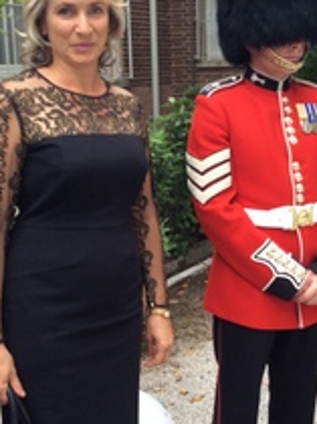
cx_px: 202
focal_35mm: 55
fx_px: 673
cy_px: 174
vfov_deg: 34.9
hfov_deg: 26.4
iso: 32
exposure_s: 1/30
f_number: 2.4
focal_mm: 3.3
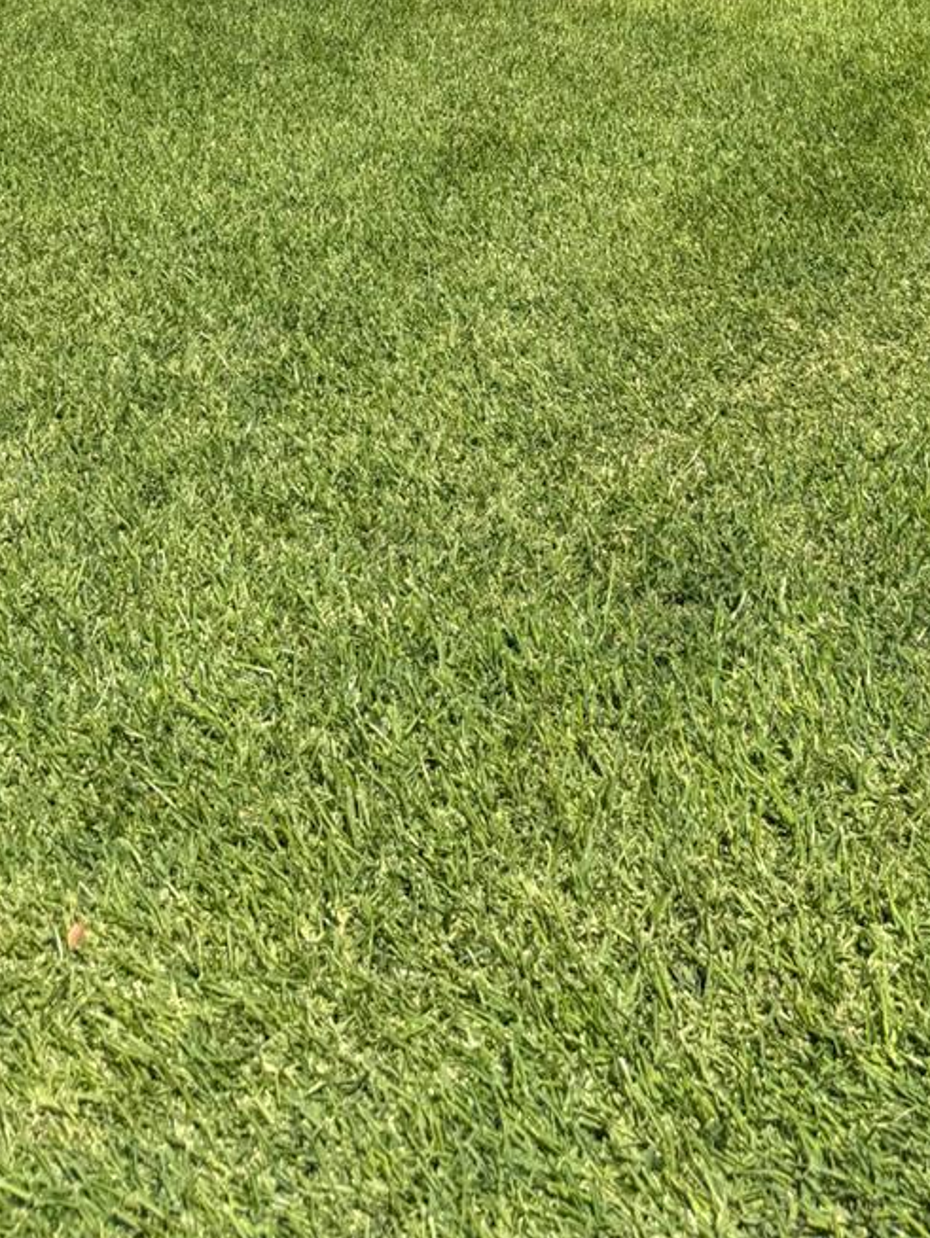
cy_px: -158
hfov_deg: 26.1
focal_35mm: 55
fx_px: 1969
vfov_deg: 30.8
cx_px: 749
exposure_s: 1/4405
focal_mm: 6.76
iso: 80
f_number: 1.78
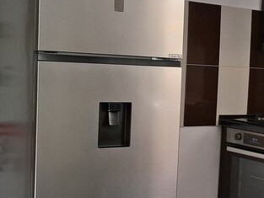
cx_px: 324
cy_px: 112
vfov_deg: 17.4
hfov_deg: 21.3
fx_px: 649
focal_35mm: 85
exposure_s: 1/100
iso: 160
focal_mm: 3.98
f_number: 1.8
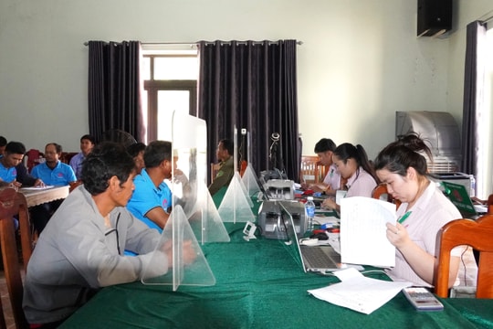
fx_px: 370
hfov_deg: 67.4
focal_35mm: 27
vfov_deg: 47.9
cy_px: 164
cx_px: 246
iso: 10000
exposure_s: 1/160
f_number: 10
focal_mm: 18
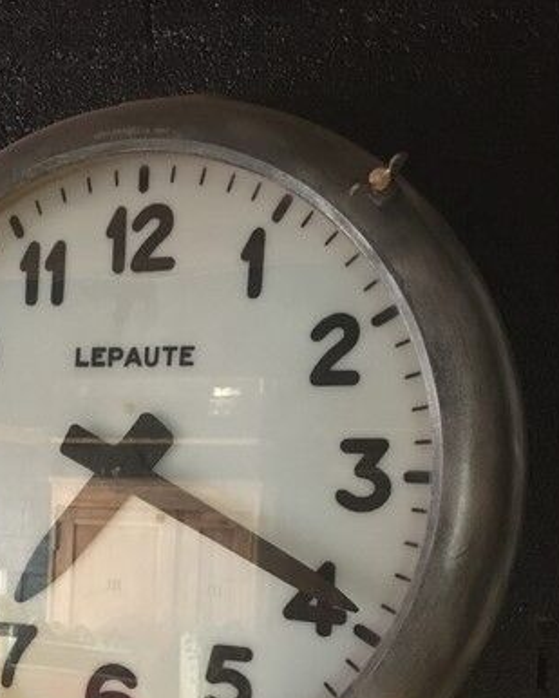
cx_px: 181
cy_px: 508
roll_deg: -0.5
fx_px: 910
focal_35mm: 44
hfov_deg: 33.8
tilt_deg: +2.2
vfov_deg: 41.0
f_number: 2.2
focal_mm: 4.15
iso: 320
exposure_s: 1/17
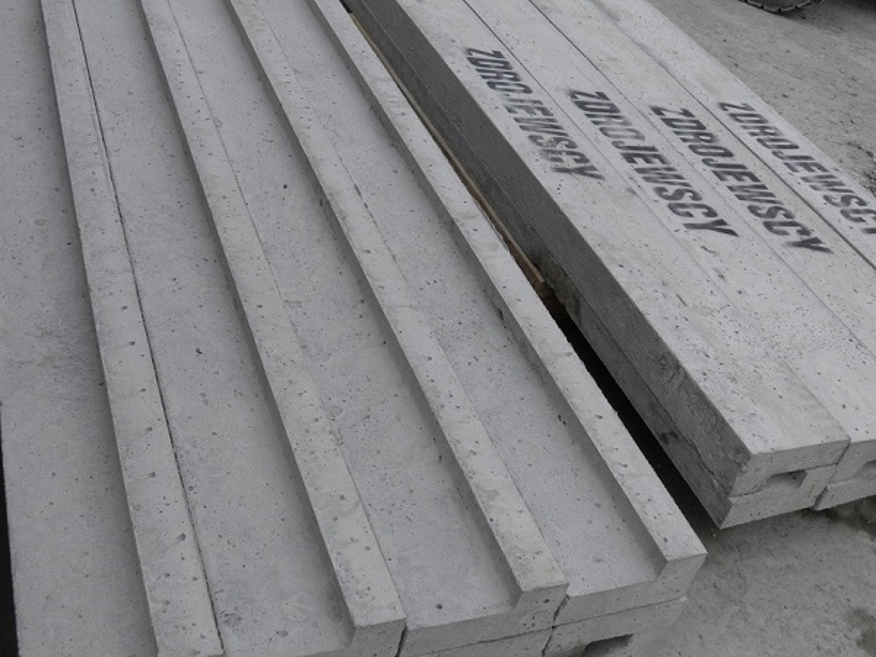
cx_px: 438
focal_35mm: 39
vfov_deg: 36.8
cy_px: 328
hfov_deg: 47.9
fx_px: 987
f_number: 5.7
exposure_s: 1/160
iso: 50
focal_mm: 7.1
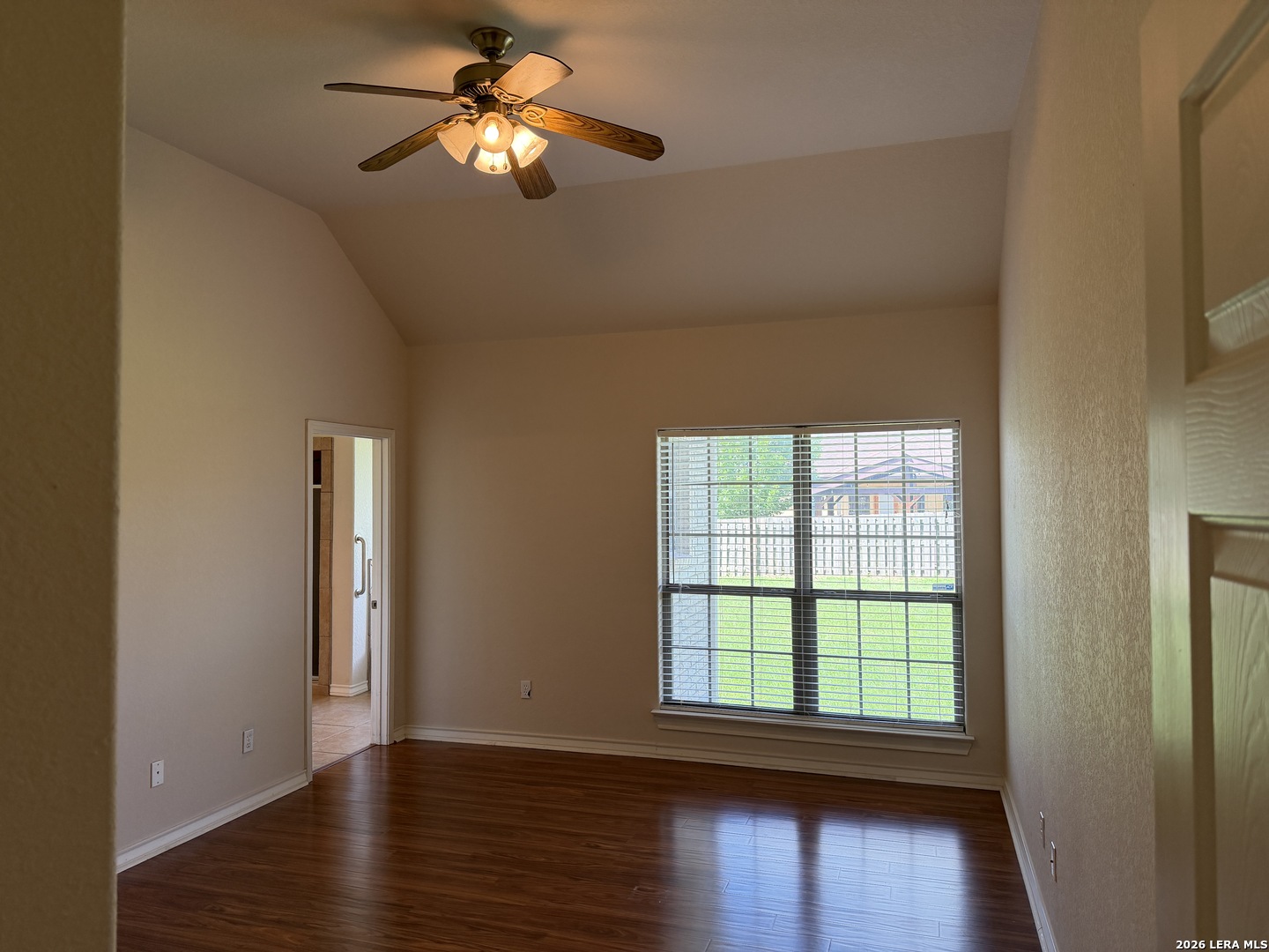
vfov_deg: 56.8
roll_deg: +1.0
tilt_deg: +1.3
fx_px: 880
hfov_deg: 71.6
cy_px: 476
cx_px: 634
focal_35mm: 24
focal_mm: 6.76
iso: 160
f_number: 1.78
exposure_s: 1/222
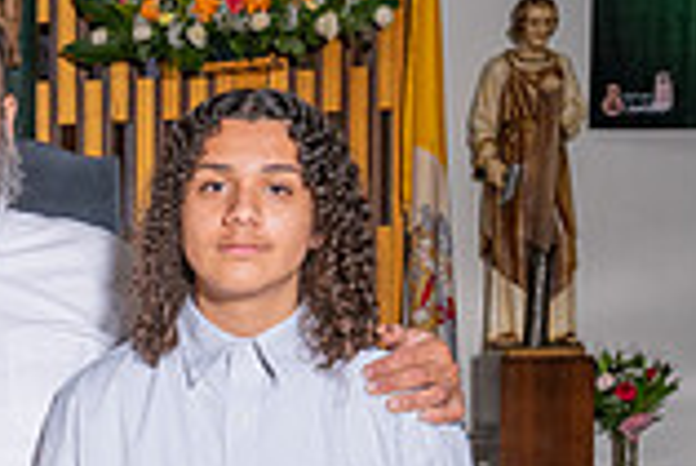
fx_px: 2864
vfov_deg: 9.1
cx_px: -443
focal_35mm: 148
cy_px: 597
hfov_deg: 12.9
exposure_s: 1/160
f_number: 7.1
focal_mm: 40
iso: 320
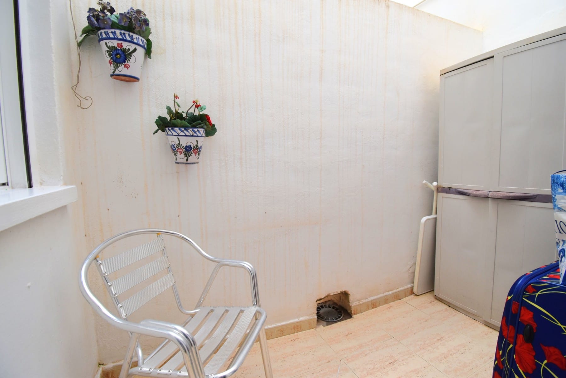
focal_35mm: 15
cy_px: 189
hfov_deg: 100.4
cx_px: 283
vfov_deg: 77.4
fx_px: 236
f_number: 5.6
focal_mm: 10
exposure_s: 1/125
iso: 360
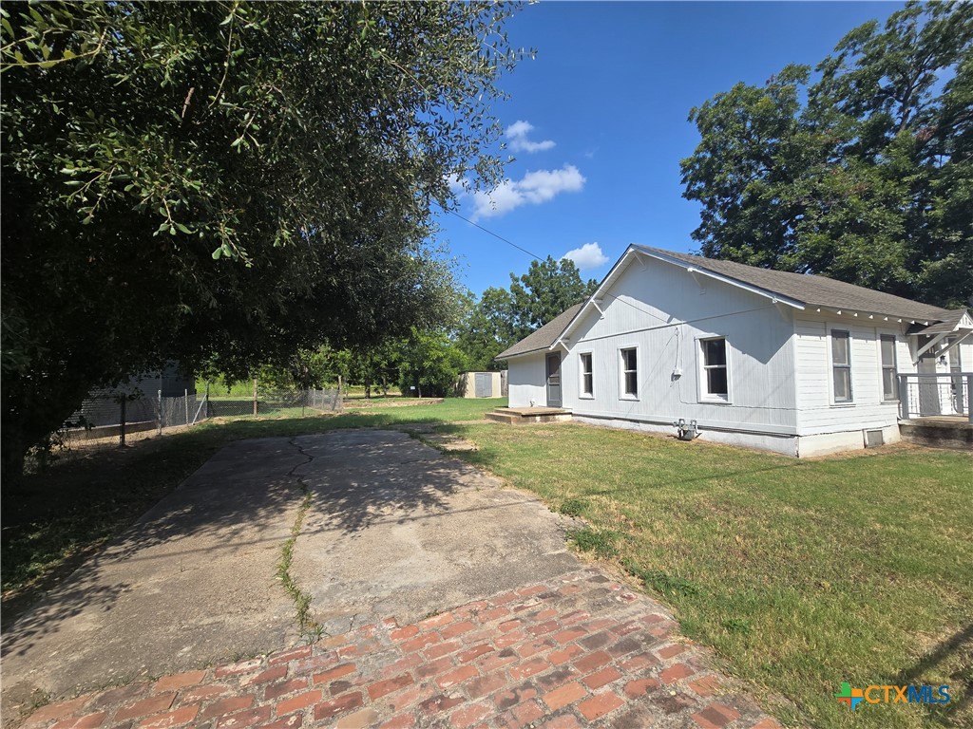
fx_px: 365
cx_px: 486
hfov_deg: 106.2
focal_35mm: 13
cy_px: 364
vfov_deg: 89.9
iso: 50
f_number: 2.2
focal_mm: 2.2
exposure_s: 1/2134
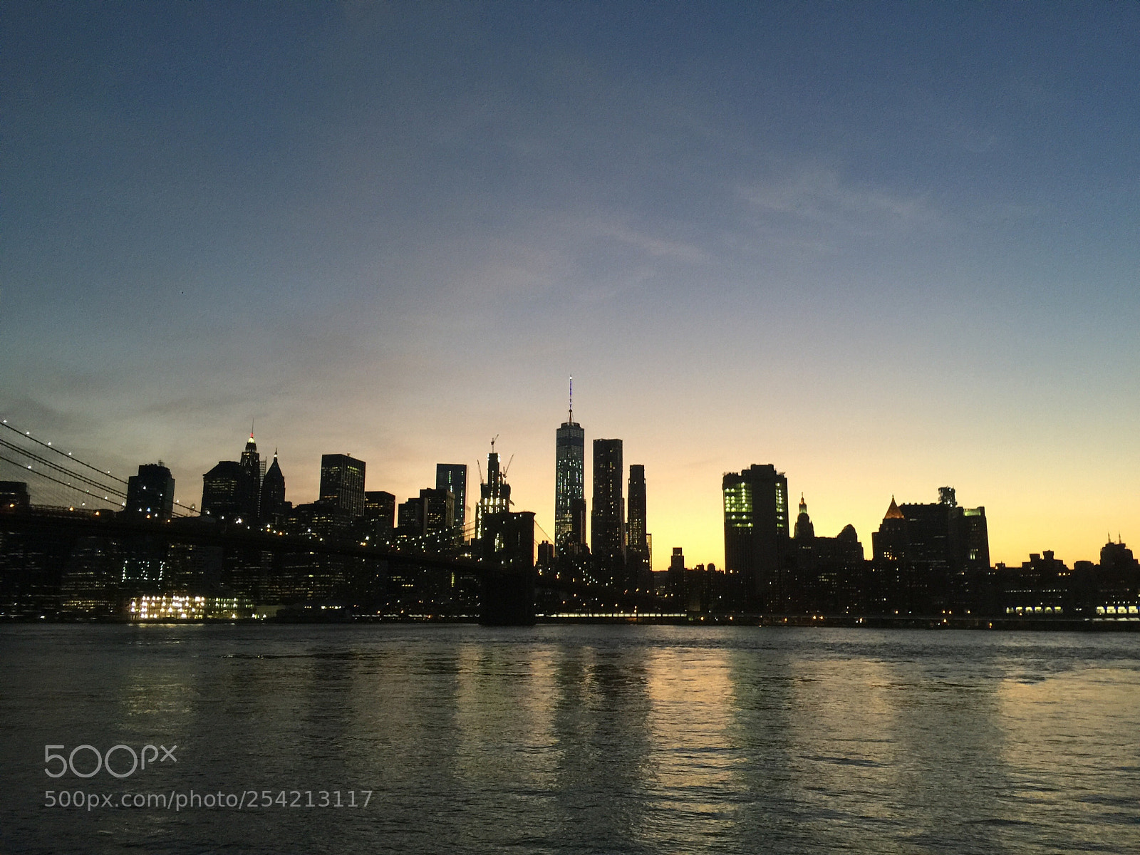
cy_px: 428
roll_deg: -1.6
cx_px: 570
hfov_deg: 61.7
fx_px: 955
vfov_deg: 48.2
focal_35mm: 29
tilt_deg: +12.7
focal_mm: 4.15
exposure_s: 1/15
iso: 80
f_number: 2.2
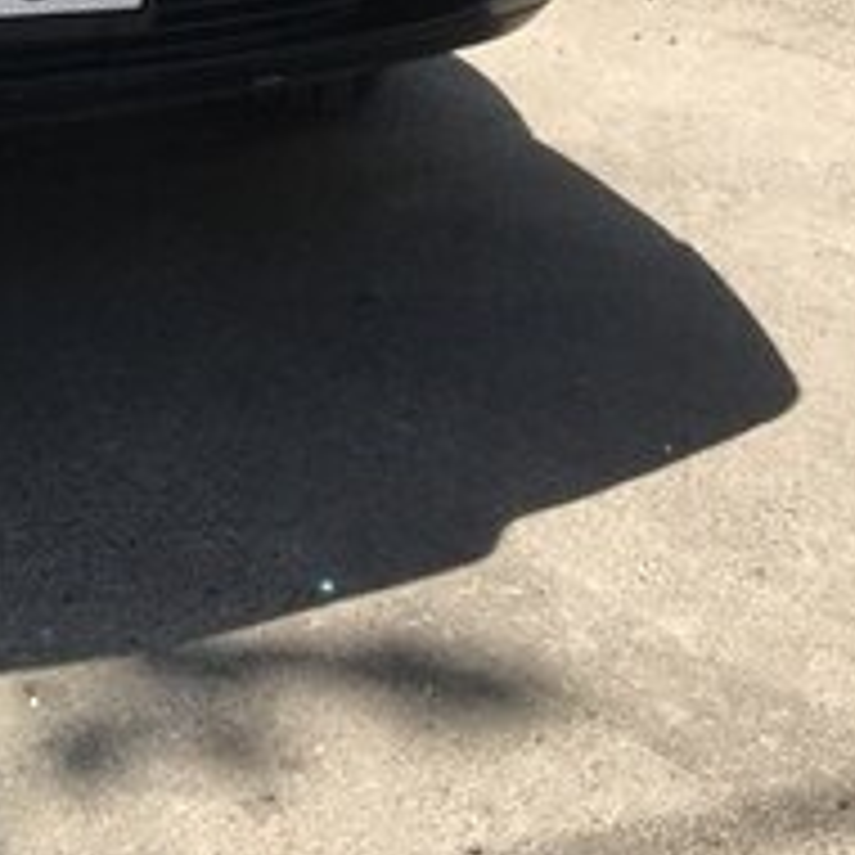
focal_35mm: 89
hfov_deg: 18.4
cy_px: -205
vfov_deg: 18.4
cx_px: -184
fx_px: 2487
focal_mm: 4.15
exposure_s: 1/986
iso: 25
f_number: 2.2
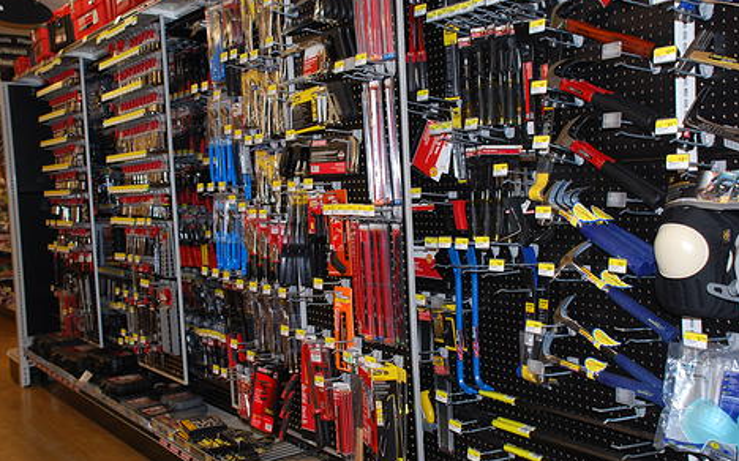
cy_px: 225
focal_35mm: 40
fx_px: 805
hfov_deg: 49.3
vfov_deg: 32.0
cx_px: 370
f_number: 4
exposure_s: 1/60
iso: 200
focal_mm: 26
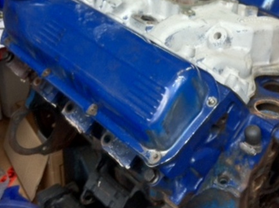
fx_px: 523
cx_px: 175
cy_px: 28
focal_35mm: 65
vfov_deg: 22.1
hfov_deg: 29.7
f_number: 2.8
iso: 100
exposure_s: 1/15
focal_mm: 3.85
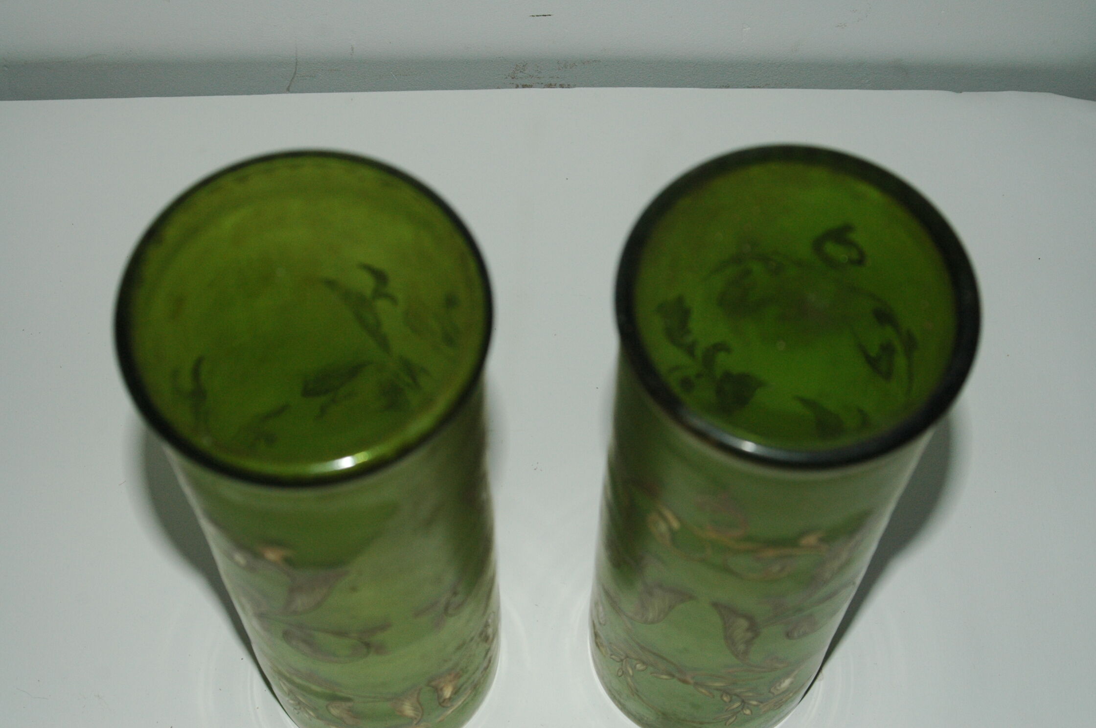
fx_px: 1825
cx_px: 548
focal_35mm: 60
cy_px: 364
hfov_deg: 33.4
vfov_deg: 22.6
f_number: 7.1
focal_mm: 40
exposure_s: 1/125
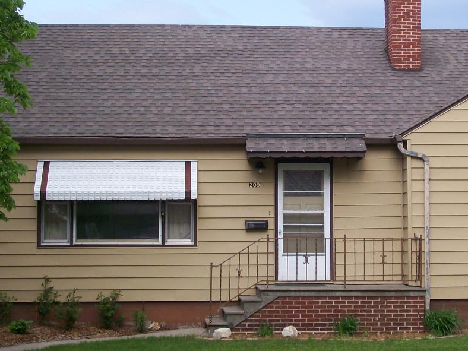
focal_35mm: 91
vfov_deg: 16.2
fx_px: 1230
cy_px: 146
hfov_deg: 21.4
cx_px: 321
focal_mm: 9.4
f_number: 3.4
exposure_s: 1/363
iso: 80
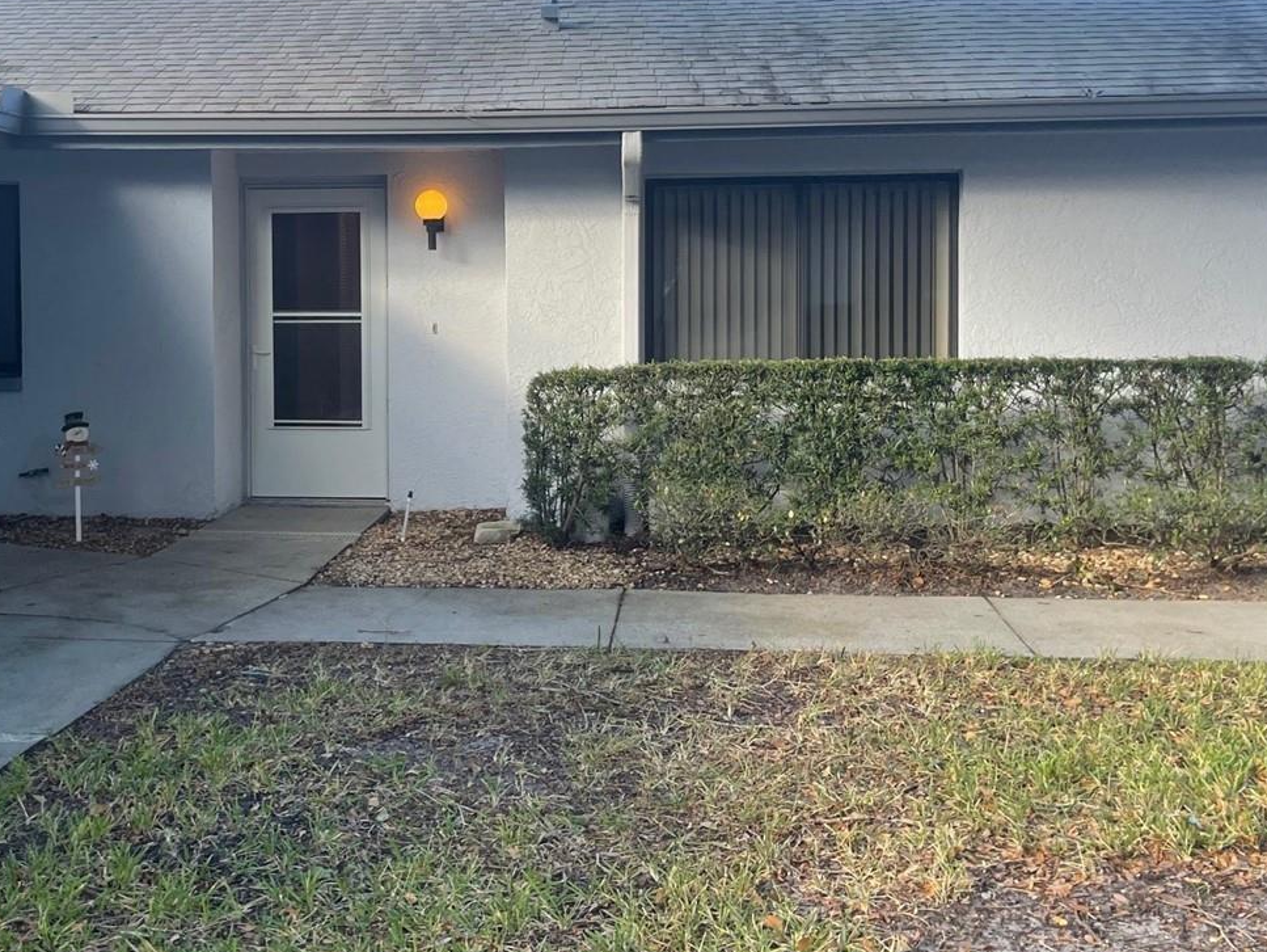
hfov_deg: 43.5
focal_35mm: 43
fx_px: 1574
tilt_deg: -1.6
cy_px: 353
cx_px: 489
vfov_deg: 33.4
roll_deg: +0.2
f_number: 1.6
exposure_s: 1/464
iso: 32
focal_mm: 5.1
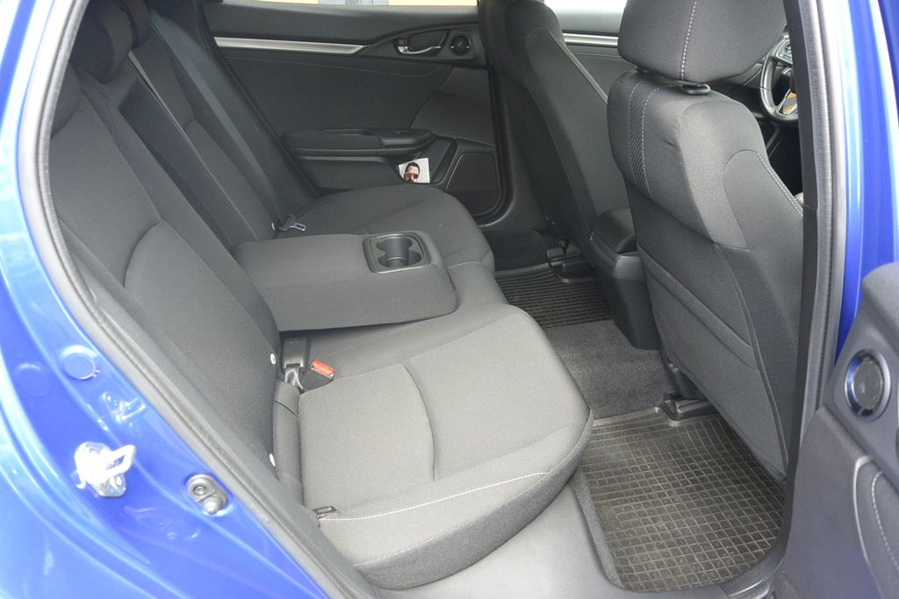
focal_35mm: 29
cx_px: 450
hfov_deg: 63.7
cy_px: 300
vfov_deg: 45.0
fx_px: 724
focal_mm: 11
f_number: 3.5
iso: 250
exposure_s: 1/125
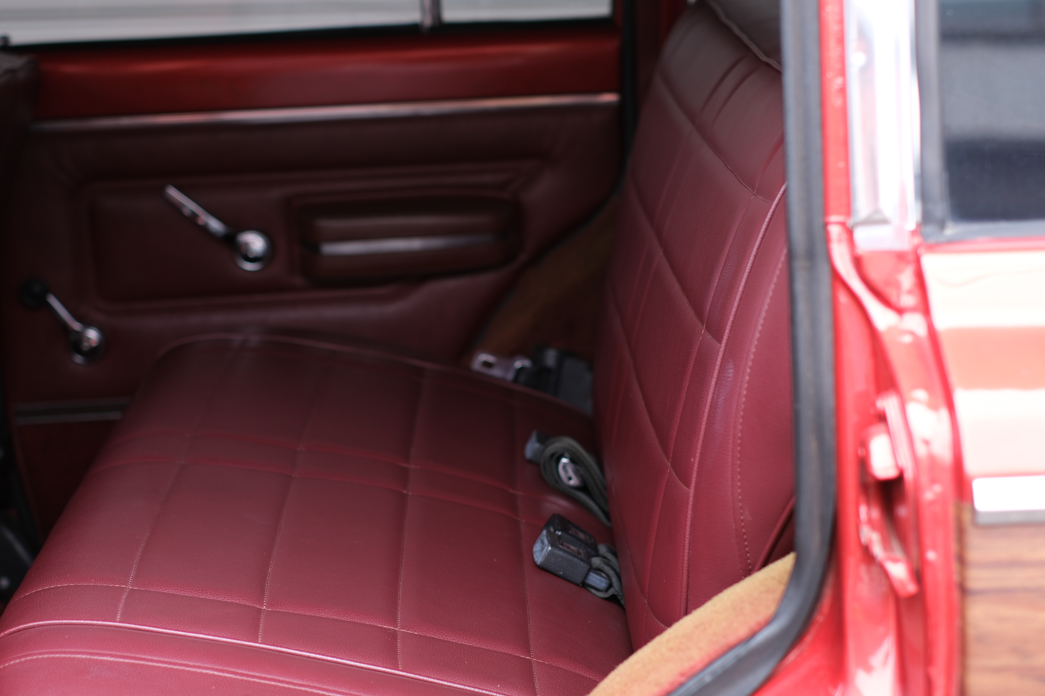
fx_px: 2235
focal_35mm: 77
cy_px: 366
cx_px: 495
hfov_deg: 26.3
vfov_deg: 17.7
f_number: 2.2
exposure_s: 1/220
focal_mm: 35
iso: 125
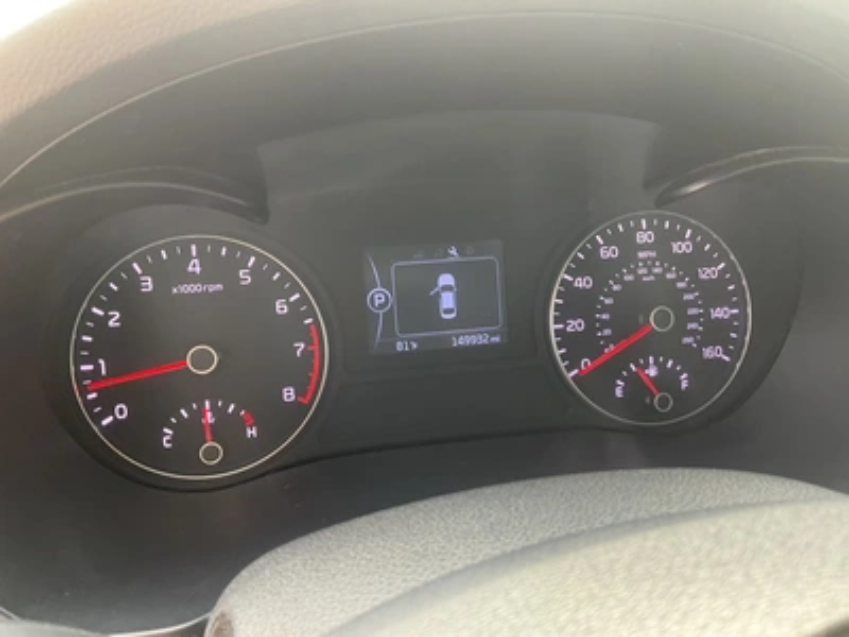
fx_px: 711
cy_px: 318
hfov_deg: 61.7
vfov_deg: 48.2
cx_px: 424
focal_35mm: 29
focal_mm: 3
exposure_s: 1/94
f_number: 1.8
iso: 64
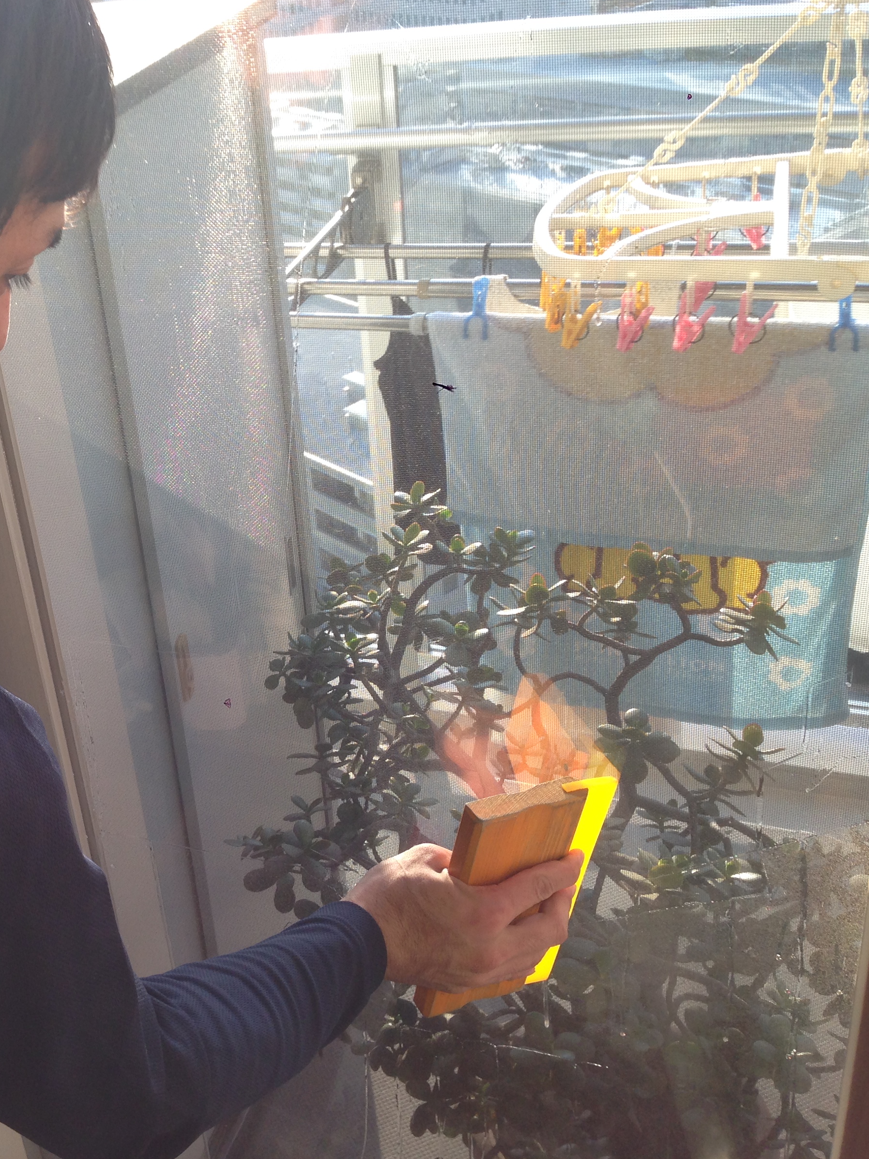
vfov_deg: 42.1
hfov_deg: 30.7
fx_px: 1507
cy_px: 570
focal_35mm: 45
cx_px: 81
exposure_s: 1/144
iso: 50
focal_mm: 4.12
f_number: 2.4
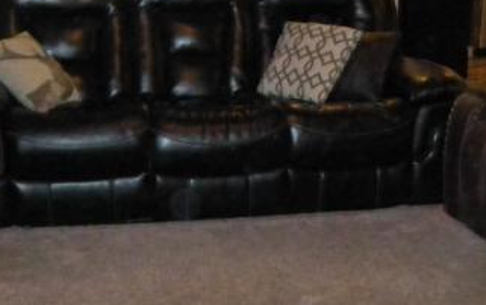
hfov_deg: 27.8
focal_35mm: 74
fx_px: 981
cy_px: 2
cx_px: 276
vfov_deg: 17.2
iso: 800
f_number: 3.8
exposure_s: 1/60
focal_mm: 5.9
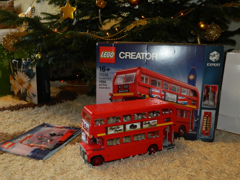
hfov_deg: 52.6
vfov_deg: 40.7
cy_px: 95
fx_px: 243
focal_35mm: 35
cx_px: 113
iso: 400
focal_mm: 5.6
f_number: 3.2
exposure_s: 1/40
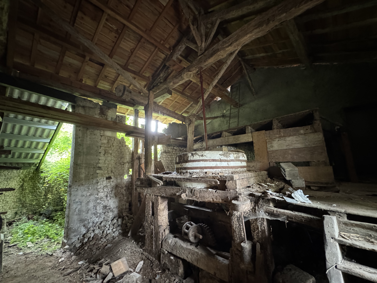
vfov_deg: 85.7
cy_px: 142
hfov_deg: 102.1
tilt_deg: +9.8
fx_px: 152
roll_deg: +2.7
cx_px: 188
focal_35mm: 14
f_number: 2.2
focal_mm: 2.22
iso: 1000
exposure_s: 1/33
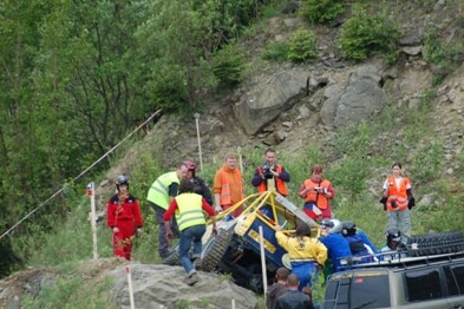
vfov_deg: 2.8
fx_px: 6289
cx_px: 322
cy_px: 221
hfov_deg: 4.2
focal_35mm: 488
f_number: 5.6
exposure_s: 1/320
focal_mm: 200
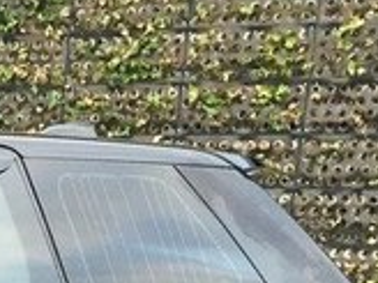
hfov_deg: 14.8
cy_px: 471
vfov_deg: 11.9
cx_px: -297
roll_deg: -1.9
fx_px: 1278
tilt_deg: -11.5
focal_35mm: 117
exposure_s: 1/33
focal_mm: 4.15
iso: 80
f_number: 2.2
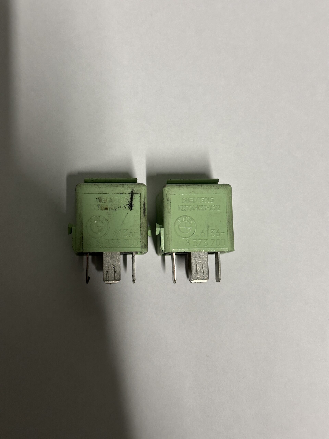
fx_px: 608
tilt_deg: -79.1
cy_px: 220
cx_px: 164
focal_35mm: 48
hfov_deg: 30.3
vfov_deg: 39.7
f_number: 1.78
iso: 125
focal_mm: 6.86
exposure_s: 1/50
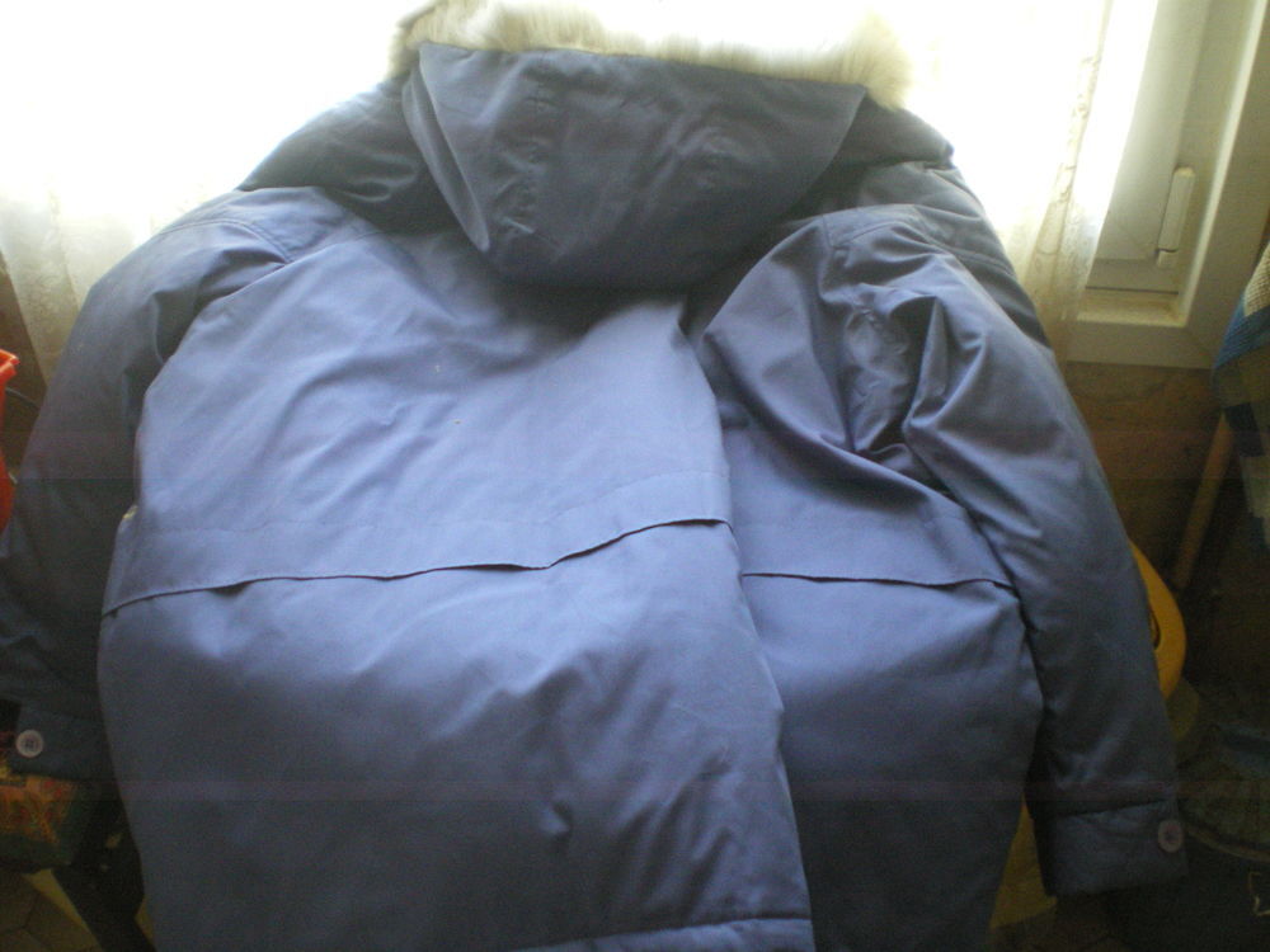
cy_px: 476
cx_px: 635
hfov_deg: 49.0
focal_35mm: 38
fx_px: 1394
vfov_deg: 37.7
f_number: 3.1
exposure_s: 1/15
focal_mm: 6.3
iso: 400
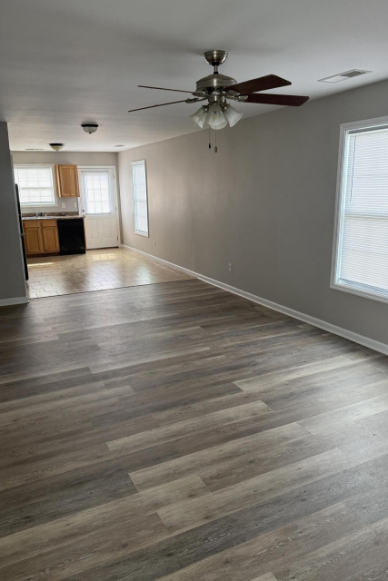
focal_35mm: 26
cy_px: 288
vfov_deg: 69.4
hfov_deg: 49.5
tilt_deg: -13.0
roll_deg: +0.5
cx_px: 180
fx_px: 420
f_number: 1.78
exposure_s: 1/182
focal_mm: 6.76
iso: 200
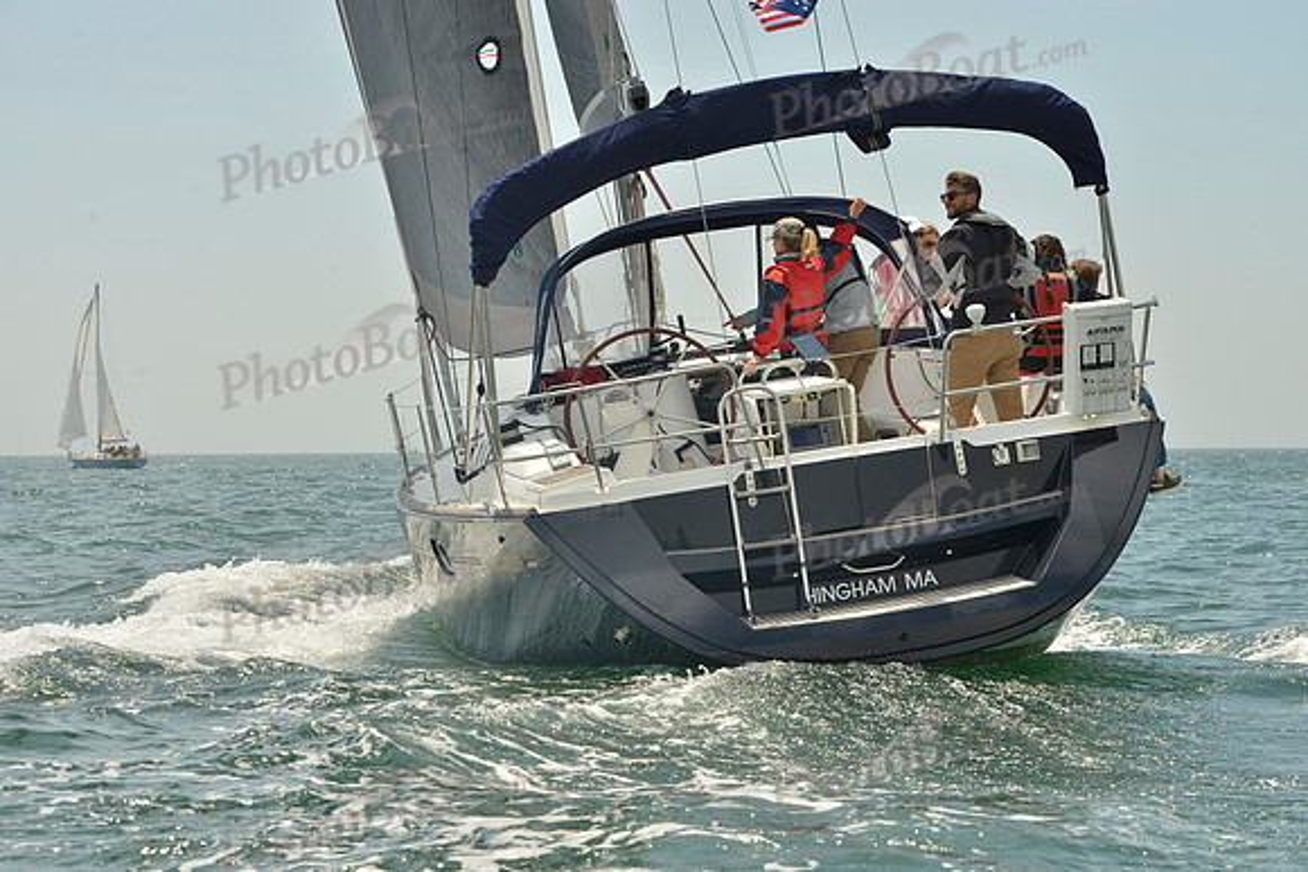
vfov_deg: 14.0
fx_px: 3561
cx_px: 654
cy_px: 436
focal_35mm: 98
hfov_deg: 20.8
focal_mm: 98
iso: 560
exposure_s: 1/1250
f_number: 13
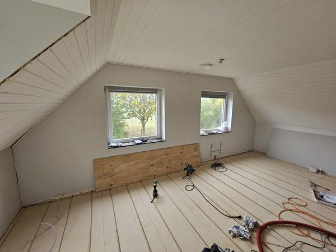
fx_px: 126
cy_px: 126
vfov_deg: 89.9
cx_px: 168
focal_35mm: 13
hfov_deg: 106.2
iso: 400
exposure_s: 1/50
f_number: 2.2
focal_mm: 2.2
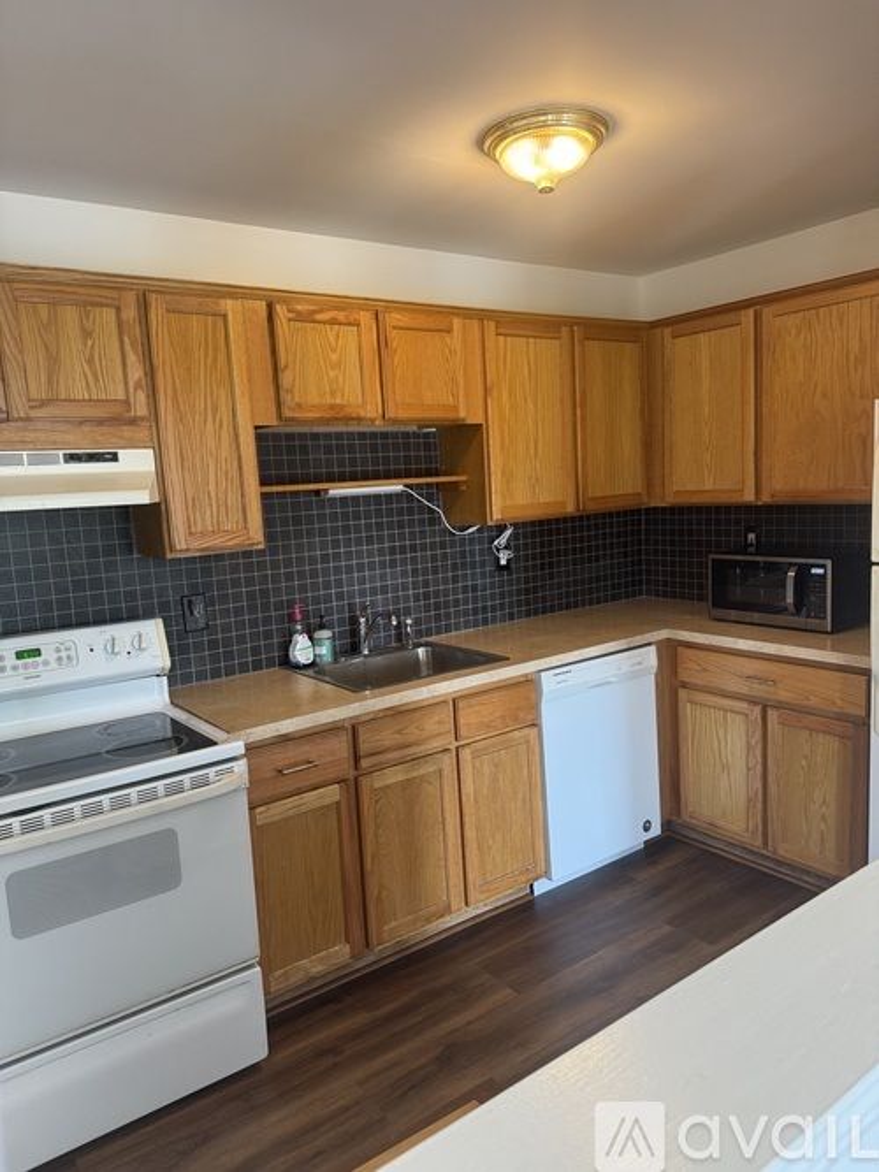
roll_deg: +3.8
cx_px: 440
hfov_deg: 56.8
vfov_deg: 71.6
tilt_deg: -7.4
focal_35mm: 24
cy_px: 586
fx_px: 813
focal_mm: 6.76
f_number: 1.78
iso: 200
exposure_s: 1/97
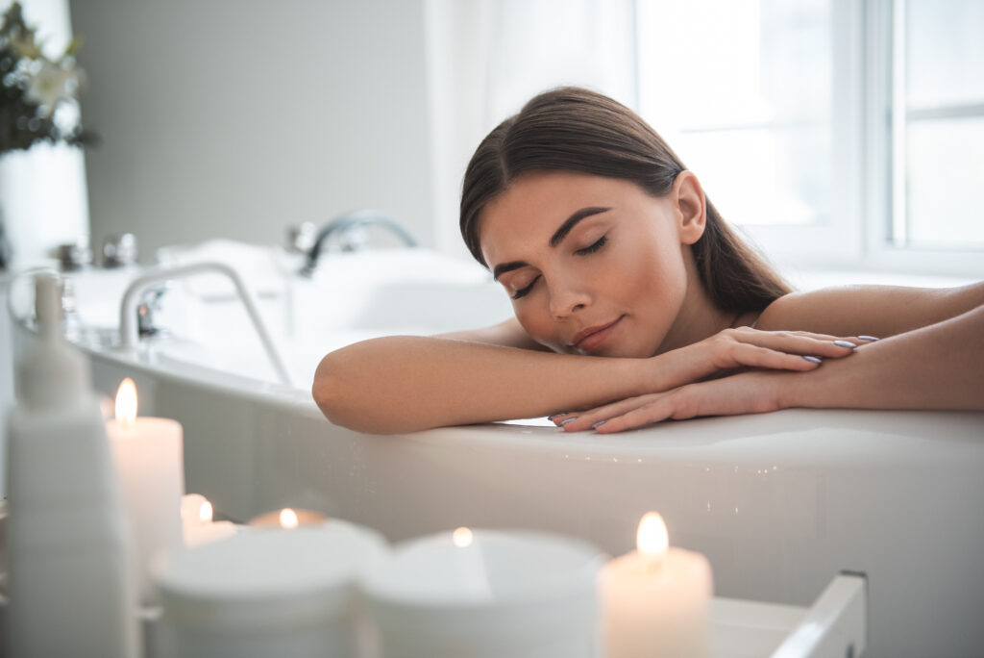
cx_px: 492
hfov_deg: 38.2
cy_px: 329
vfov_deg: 26.0
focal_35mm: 52
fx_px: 1422
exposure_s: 1/160
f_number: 2.8
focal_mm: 52
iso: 400
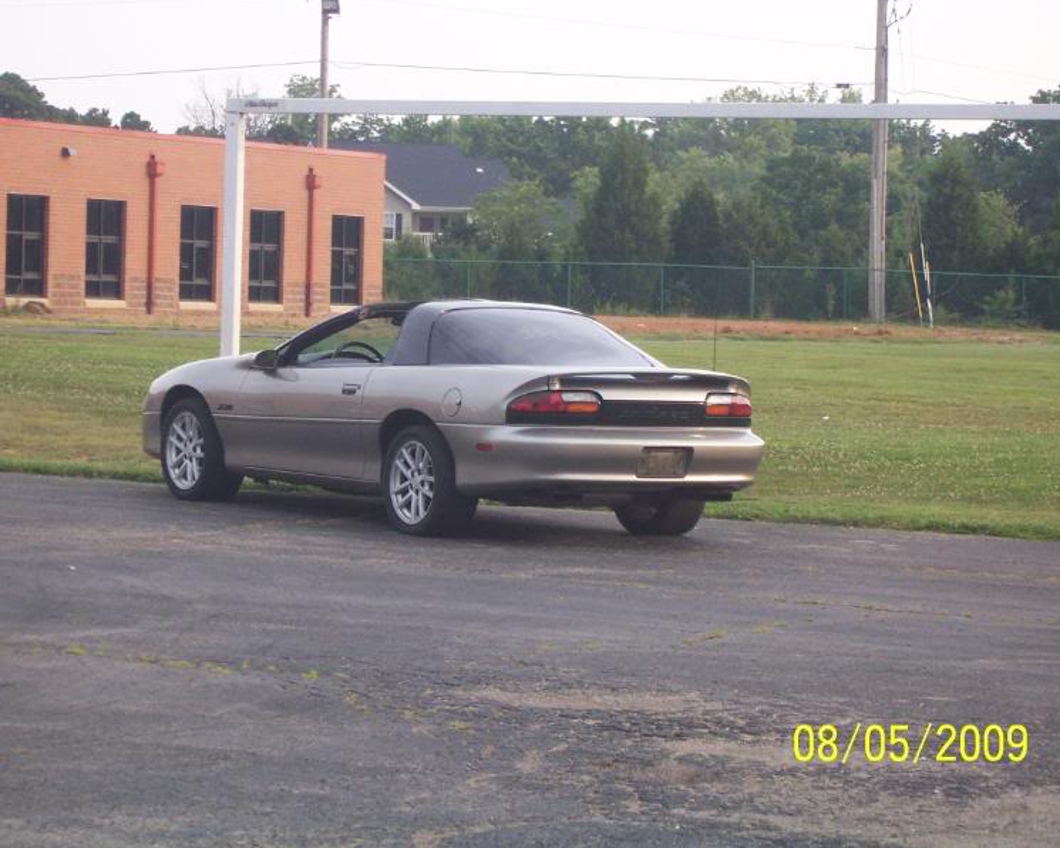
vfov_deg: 10.1
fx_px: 4800
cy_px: 423
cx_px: 524
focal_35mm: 153
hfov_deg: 12.6
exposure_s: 1/180
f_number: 4.8
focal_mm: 25.1
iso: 140
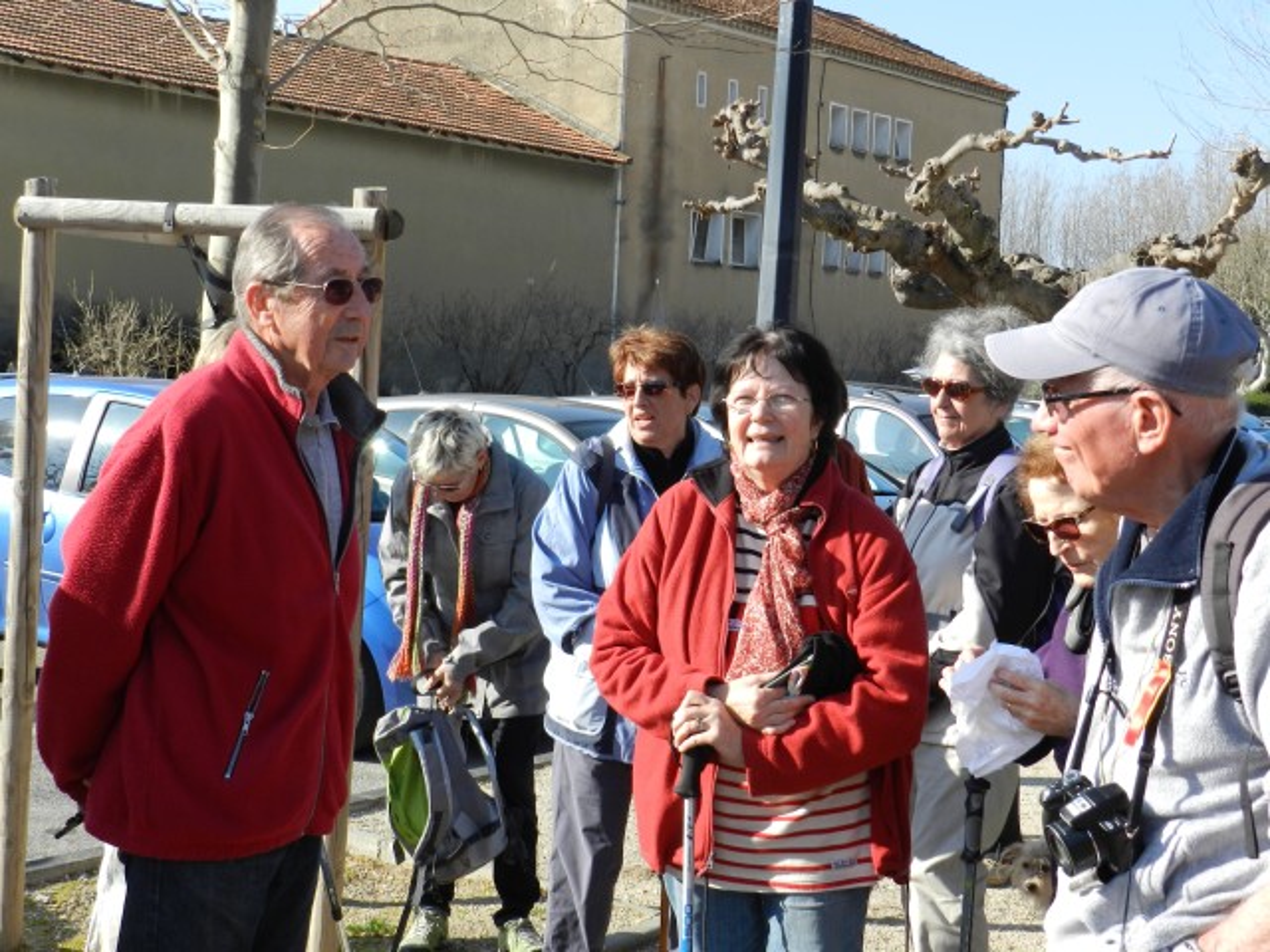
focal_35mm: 53
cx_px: 635
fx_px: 1944
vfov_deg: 27.5
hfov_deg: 36.2
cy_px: 476
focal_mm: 9.4
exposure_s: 1/400
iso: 160
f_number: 4.4
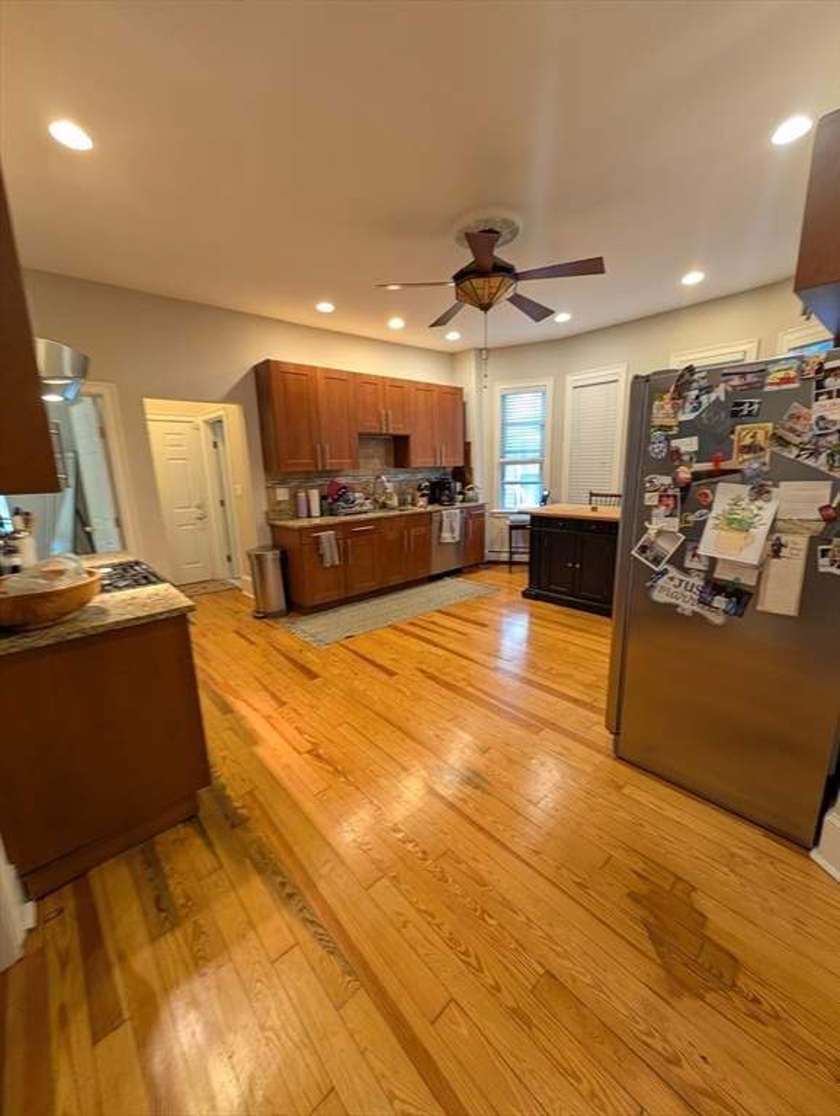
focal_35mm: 12
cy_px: 558
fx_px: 387
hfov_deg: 94.6
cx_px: 420
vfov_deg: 110.5
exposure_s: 1/40
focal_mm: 2.02
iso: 170
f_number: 1.7
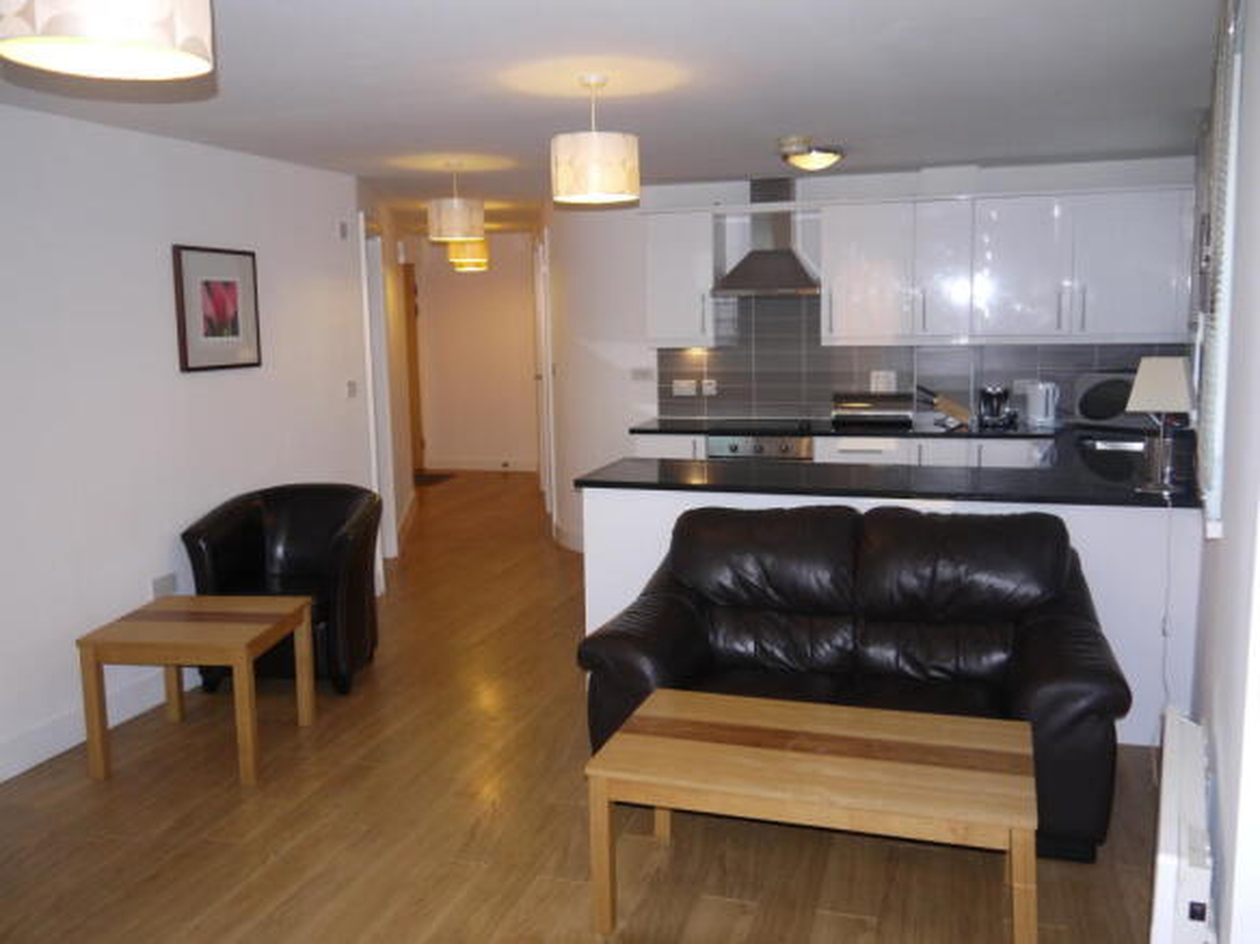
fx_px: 1092
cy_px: 472
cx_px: 630
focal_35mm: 30
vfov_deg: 46.8
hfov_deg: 60.0
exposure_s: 1/125
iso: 500
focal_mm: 15
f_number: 3.6
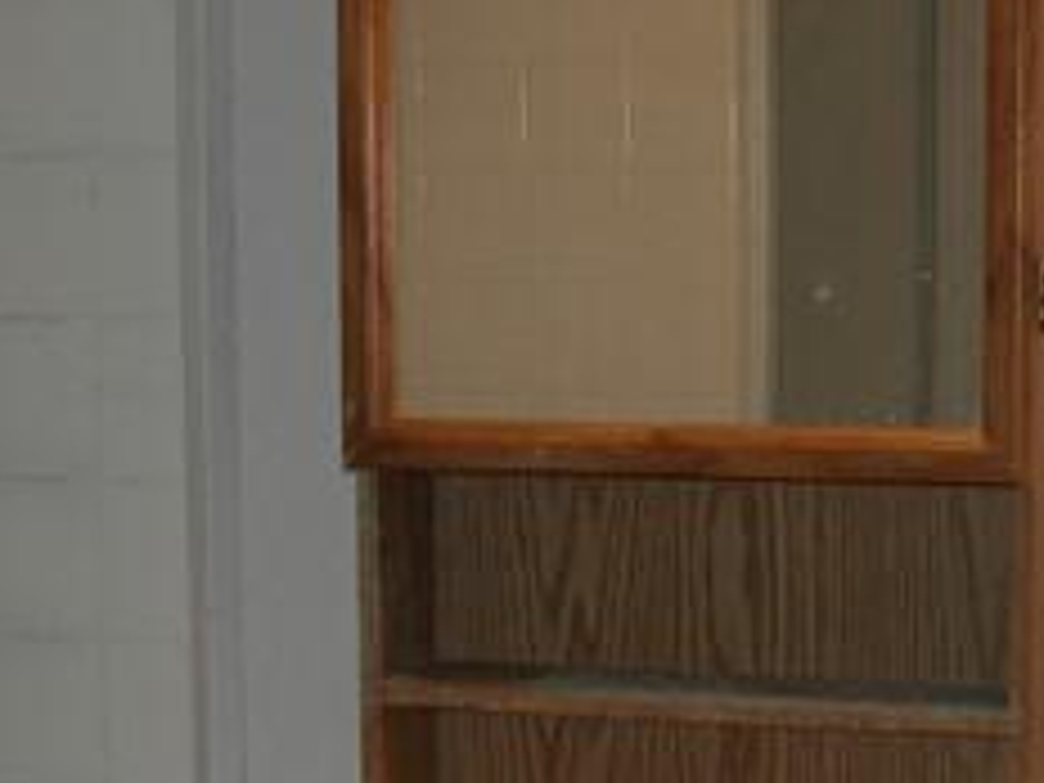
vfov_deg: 13.9
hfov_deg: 18.7
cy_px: 752
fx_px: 3167
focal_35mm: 105
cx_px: 716
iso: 64
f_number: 2.8
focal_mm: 7.8
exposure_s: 1/60.1
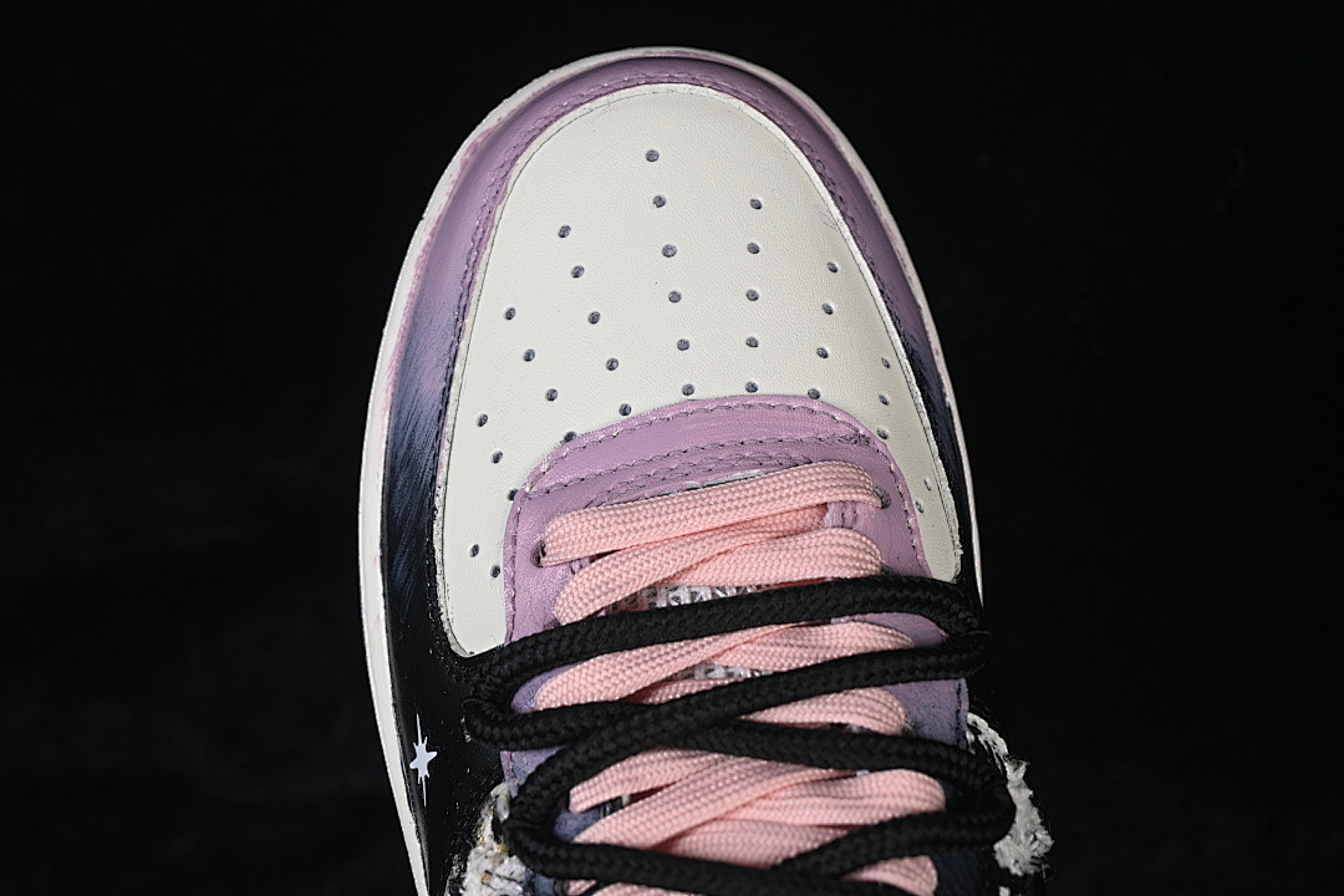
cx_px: 672
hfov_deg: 27.0
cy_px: 448
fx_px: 2800
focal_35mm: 75
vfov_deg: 18.2
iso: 160
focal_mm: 50
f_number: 7.1
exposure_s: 1/80
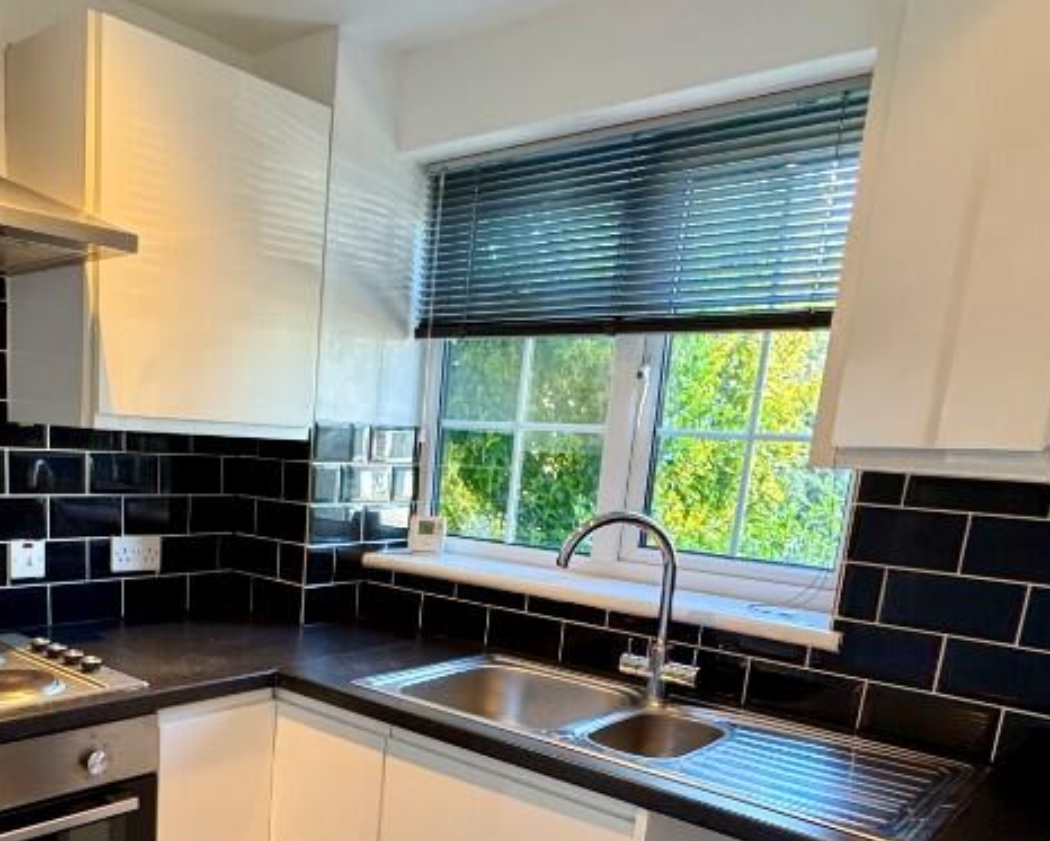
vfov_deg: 46.6
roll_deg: -3.4
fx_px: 932
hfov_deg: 56.7
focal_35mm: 30
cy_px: 638
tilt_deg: -12.0
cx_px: 304
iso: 320
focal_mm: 2.22
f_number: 2.2
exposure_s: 1/100
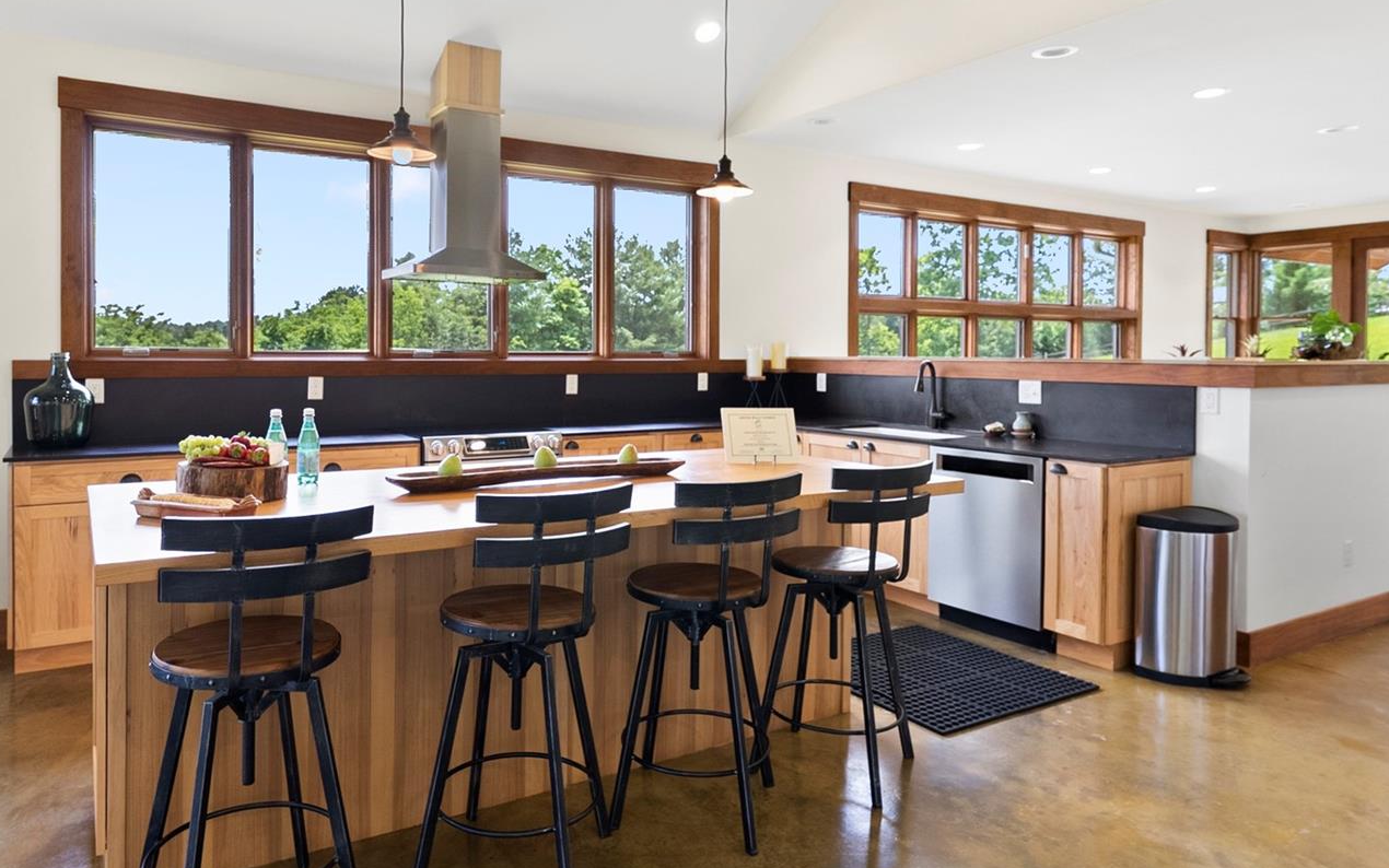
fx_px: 871
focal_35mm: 23
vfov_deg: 52.8
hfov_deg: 76.6
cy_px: 368
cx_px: 586
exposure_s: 1/30
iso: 800
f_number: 6.3
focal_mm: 14
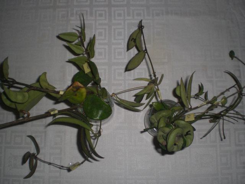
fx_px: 269
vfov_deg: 37.7
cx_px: 122
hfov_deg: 49.0
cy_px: 92
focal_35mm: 38
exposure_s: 1/30
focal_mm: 6.3
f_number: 3.1
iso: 100
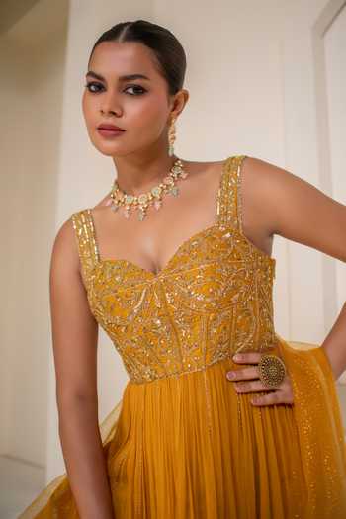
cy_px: 260
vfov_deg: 54.4
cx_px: 173
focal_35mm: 35
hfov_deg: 37.9
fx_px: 505
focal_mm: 35
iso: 400
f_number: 2.8
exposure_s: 1/125
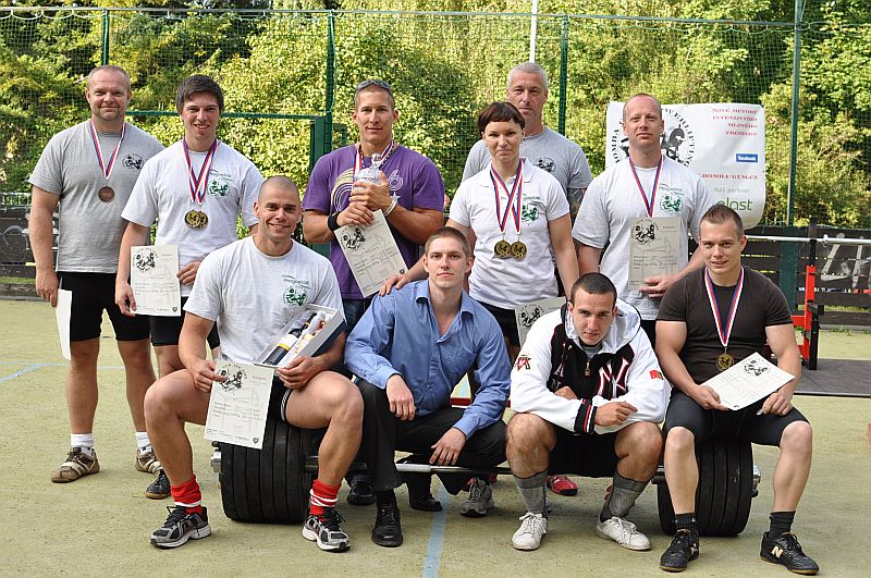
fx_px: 1268
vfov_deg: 25.7
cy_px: 289
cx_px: 436
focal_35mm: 52
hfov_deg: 37.9
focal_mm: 35
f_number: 6.3
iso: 400
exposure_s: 1/200
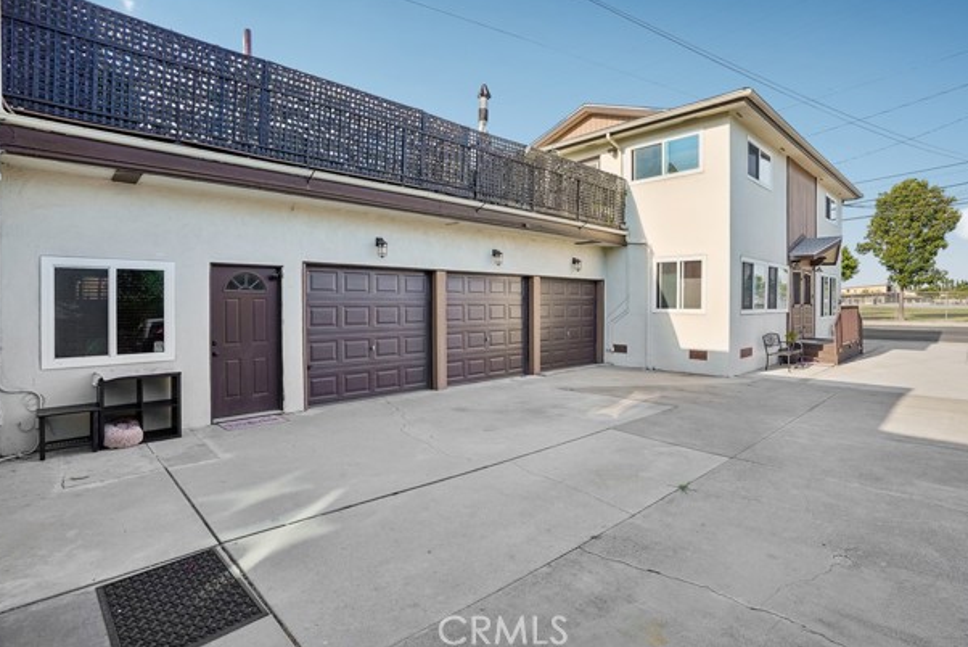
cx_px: 490
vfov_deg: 70.5
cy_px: 310
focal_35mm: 17
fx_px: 457
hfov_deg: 93.2
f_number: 8
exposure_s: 1/200
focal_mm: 16
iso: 400
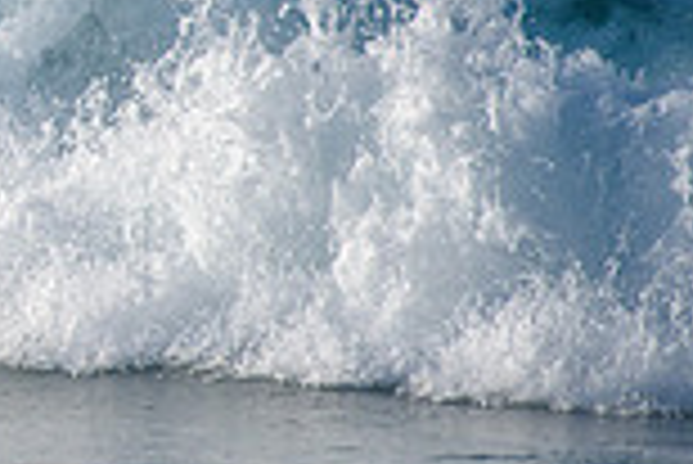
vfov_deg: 0.7
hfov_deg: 1.1
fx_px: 37572
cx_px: -594
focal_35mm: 1950
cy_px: -7
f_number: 5.6
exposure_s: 1/2000
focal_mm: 500
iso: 250
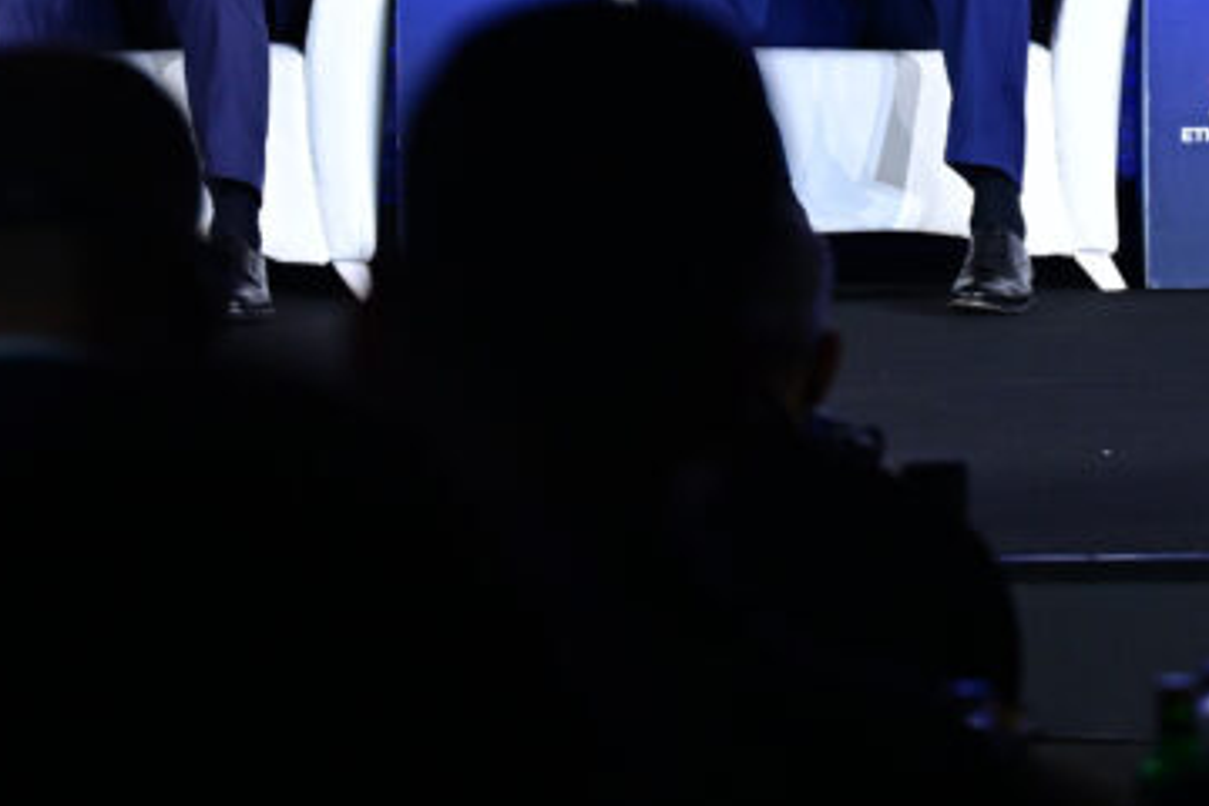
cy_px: -267
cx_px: 1001
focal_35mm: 249
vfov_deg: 5.5
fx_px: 8362
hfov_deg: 8.3
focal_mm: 70
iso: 1250
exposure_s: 1/160
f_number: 2.8
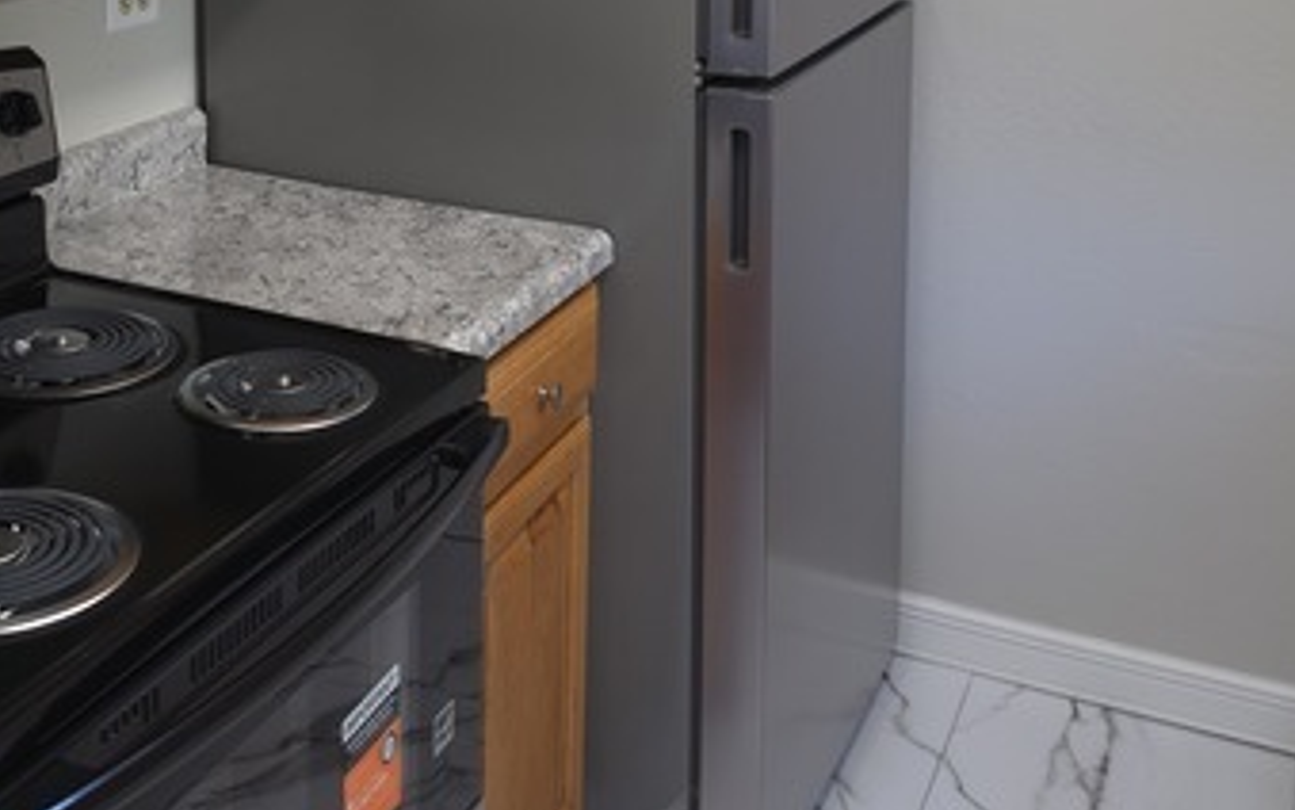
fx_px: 1694
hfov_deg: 41.1
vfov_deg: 25.2
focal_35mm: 48
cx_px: 401
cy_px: -55
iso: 64
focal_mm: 6.5
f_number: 1.4
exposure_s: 1/60
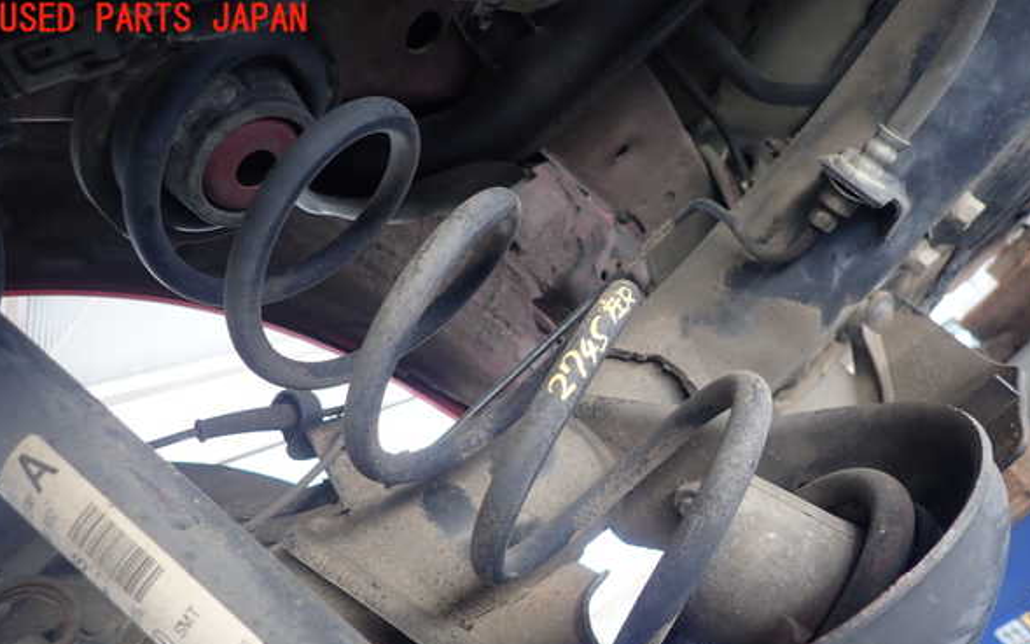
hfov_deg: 68.4
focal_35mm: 27
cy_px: 392
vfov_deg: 45.7
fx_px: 758
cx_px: 514
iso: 200
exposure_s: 1/30
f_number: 2
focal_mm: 4.5
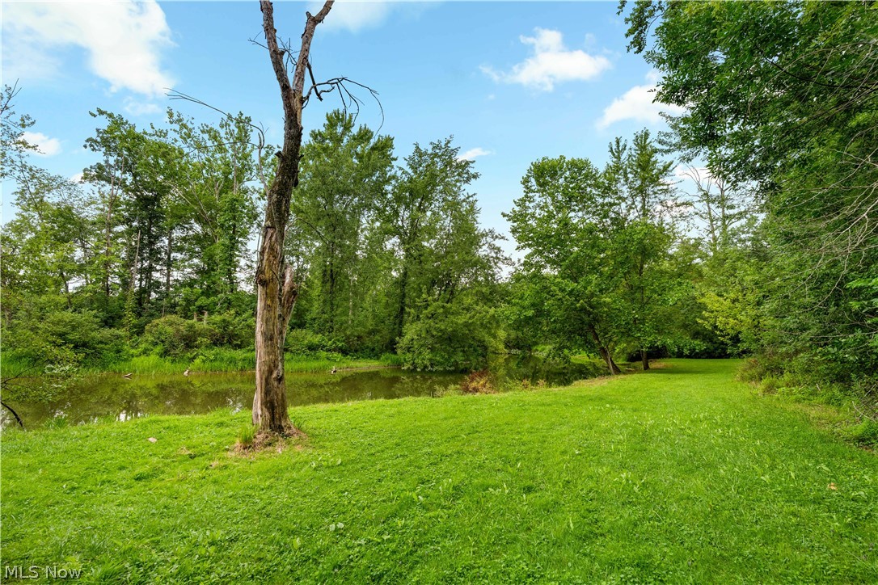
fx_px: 390
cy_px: 292
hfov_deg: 96.7
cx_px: 439
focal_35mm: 16
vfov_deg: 73.7
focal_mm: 16
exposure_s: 1/25
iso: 400
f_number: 8
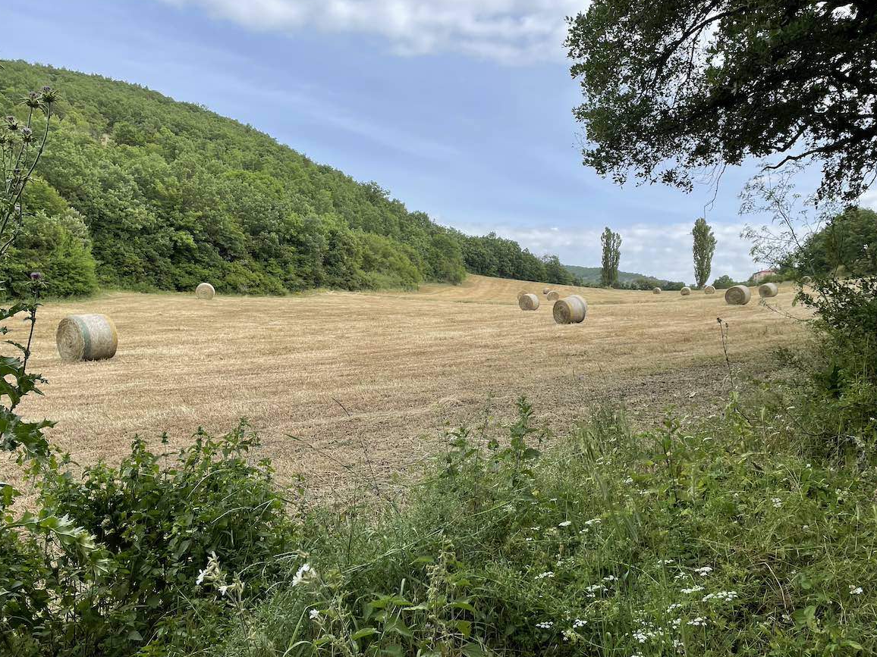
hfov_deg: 65.3
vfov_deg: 51.3
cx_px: 444
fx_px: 684
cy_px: 321
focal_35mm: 27
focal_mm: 4.2
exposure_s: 1/2257
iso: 32
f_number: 1.6
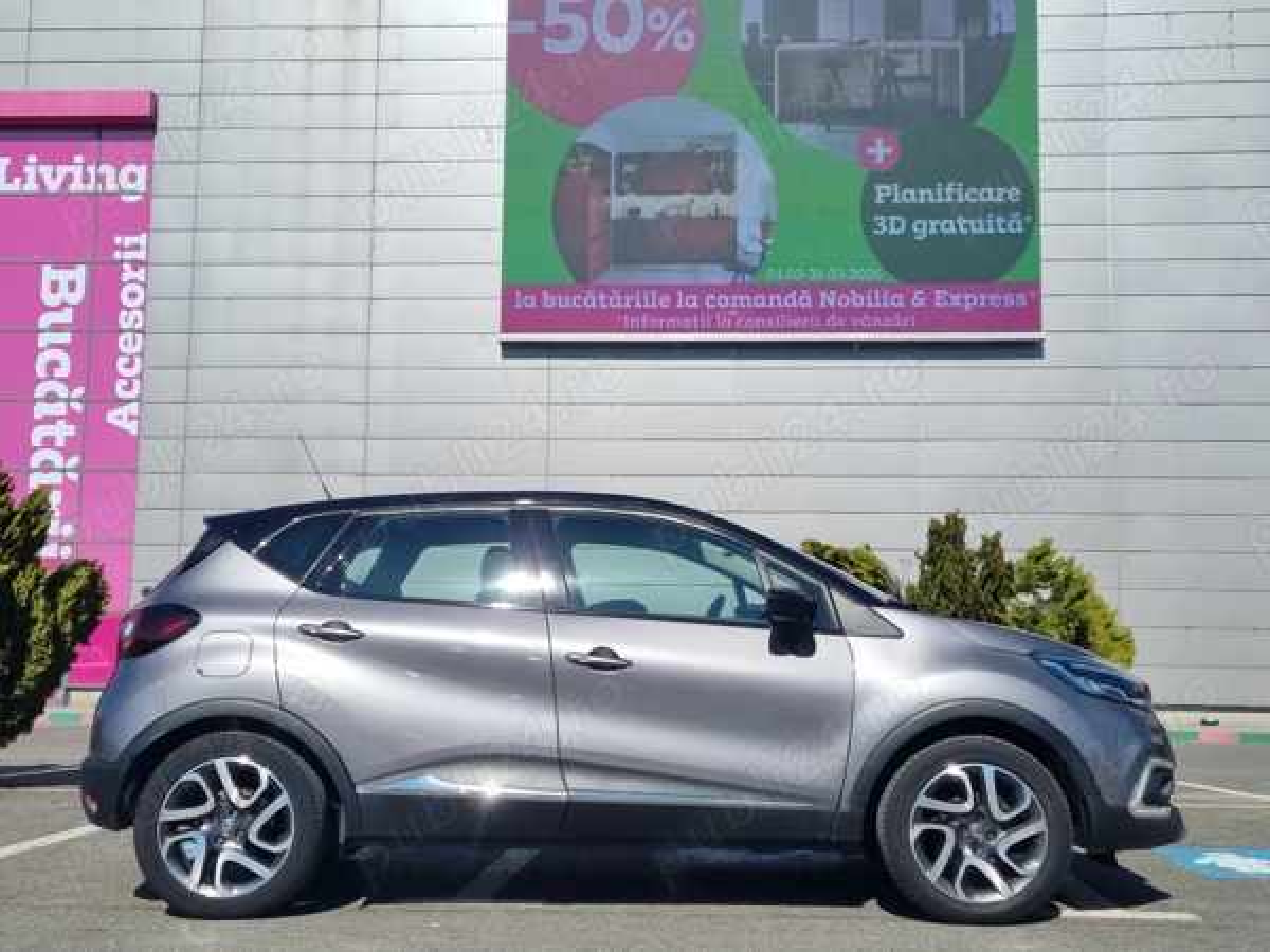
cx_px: 635
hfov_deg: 67.3
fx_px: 954
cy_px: 476
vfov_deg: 53.1
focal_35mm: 26
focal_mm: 5.4
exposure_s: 1/4329
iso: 50
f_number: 1.8
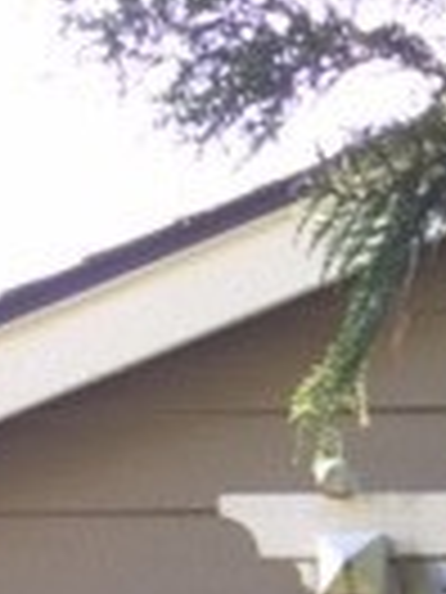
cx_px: 802
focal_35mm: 141
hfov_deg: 10.0
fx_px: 2422
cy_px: 1107
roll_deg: +2.0
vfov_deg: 12.6
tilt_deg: -4.6
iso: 32
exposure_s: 1/155
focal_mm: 4.15
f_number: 2.2
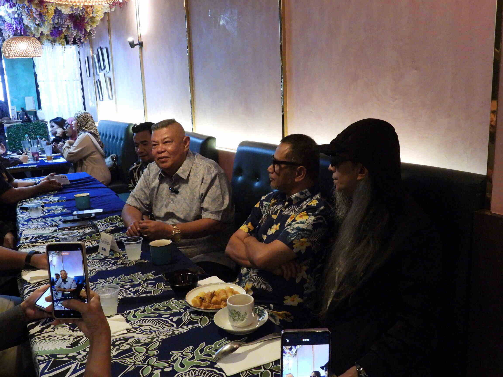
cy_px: 188
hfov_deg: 55.4
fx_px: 480
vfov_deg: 42.9
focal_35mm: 33
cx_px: 252
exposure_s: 1/40
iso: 1600
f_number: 3.2
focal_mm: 5.9
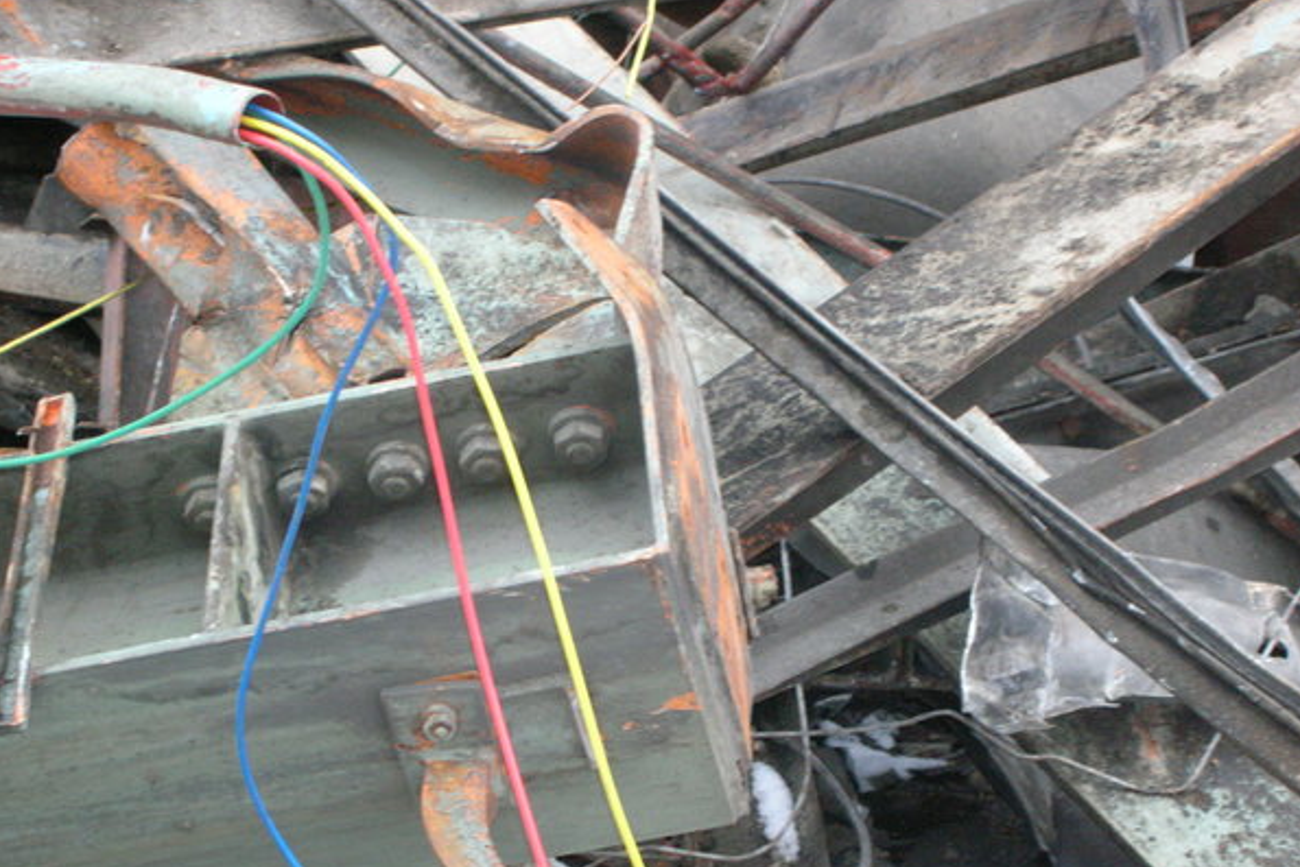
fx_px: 3973
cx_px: 651
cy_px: 479
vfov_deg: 12.5
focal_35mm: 110
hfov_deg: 18.6
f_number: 4.9
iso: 200
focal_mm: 17.4
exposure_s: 1/28.2
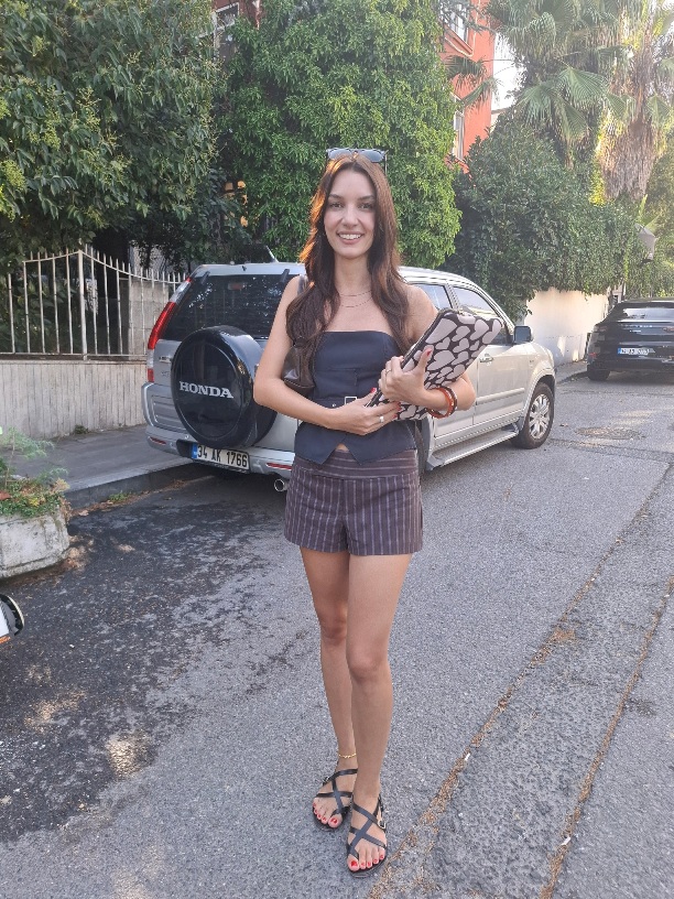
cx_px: 337
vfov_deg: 73.9
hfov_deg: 58.9
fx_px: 597
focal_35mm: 23
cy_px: 450
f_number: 1.8
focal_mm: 5.54
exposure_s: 1/100
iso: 50
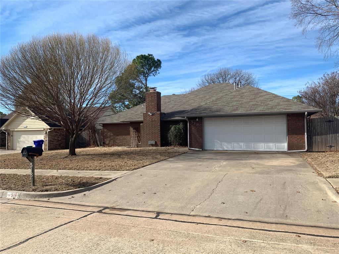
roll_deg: +0.5
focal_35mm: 26
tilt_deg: +1.6
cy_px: 127
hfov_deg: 67.3
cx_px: 170
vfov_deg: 53.1
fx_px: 255
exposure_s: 1/2075
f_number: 1.8
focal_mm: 4.25
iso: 25
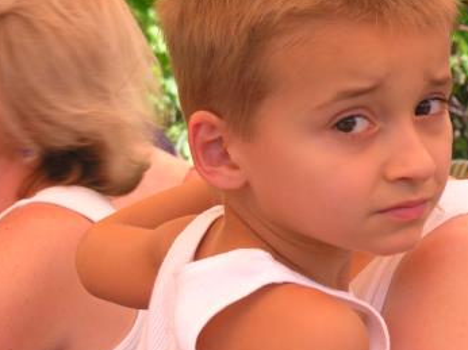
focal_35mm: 174
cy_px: 100
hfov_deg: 11.3
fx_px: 2351
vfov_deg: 8.5
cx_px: 380
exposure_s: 1/76.5
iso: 50
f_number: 4.5
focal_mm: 24
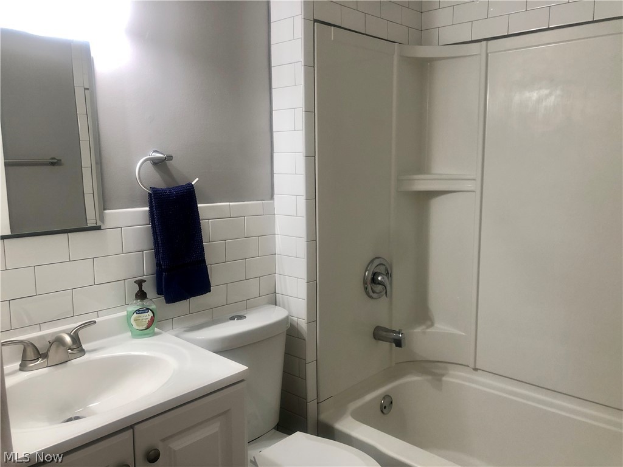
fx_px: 504
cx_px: 312
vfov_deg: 49.7
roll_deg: +0.3
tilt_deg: -8.9
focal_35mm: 28
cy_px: 234
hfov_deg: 63.4
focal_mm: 4
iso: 32
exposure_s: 1/30
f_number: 1.8
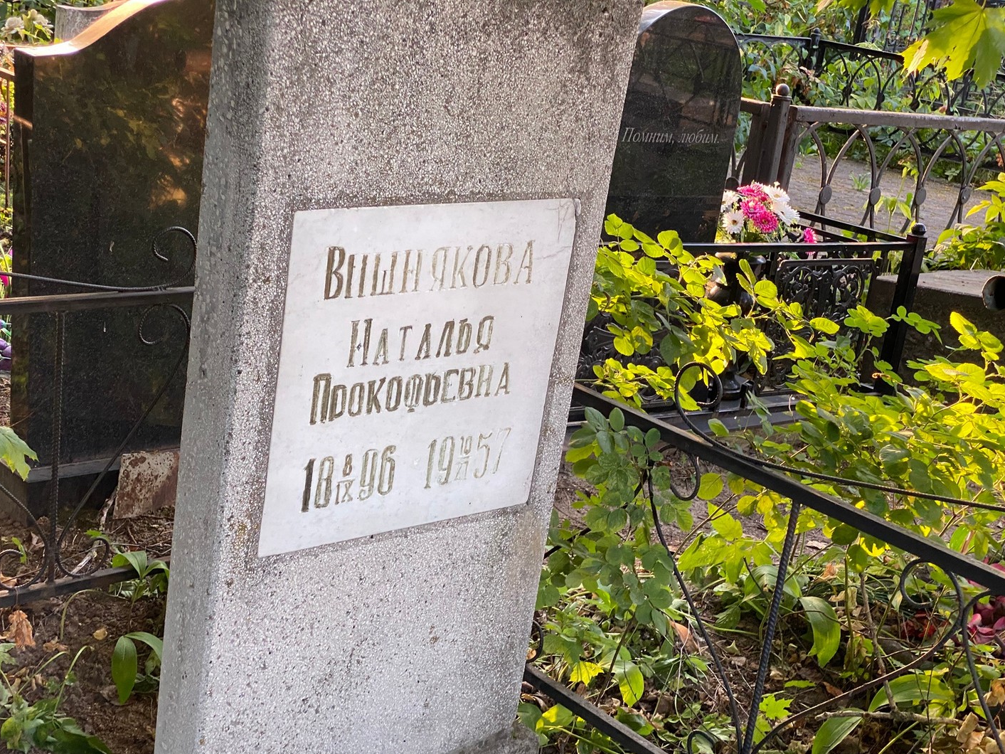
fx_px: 1539
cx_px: 501
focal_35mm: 53
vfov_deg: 27.5
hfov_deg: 36.2
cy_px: 383
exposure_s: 1/79
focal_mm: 6
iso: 160
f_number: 2
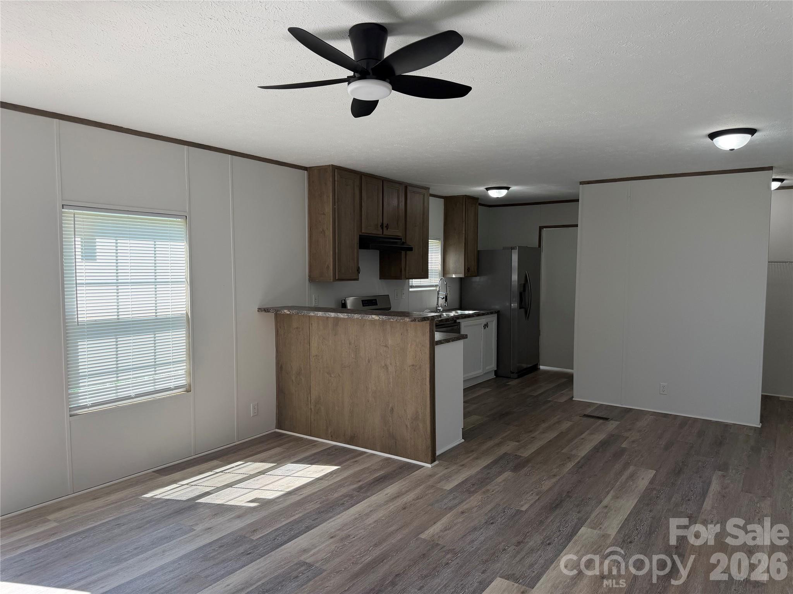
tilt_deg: -4.3
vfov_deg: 56.8
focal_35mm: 24
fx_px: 550
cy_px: 297
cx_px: 396
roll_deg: -0.2
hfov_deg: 71.6
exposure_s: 1/287
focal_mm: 6.76
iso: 80
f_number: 1.78
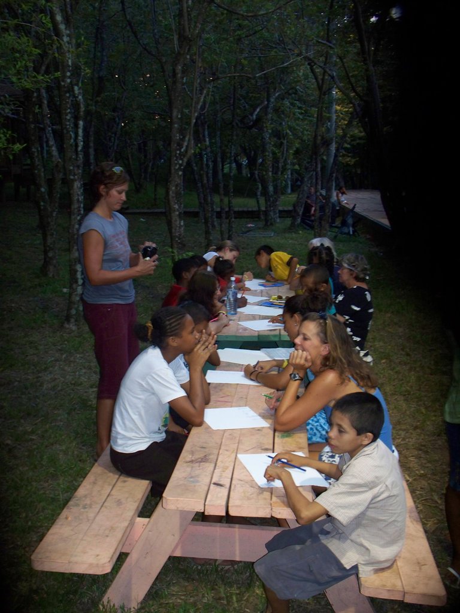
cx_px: 230
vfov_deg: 40.4
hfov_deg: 30.9
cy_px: 306
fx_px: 833
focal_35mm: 47
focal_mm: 9.86
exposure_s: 1/30
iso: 200
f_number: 2.9
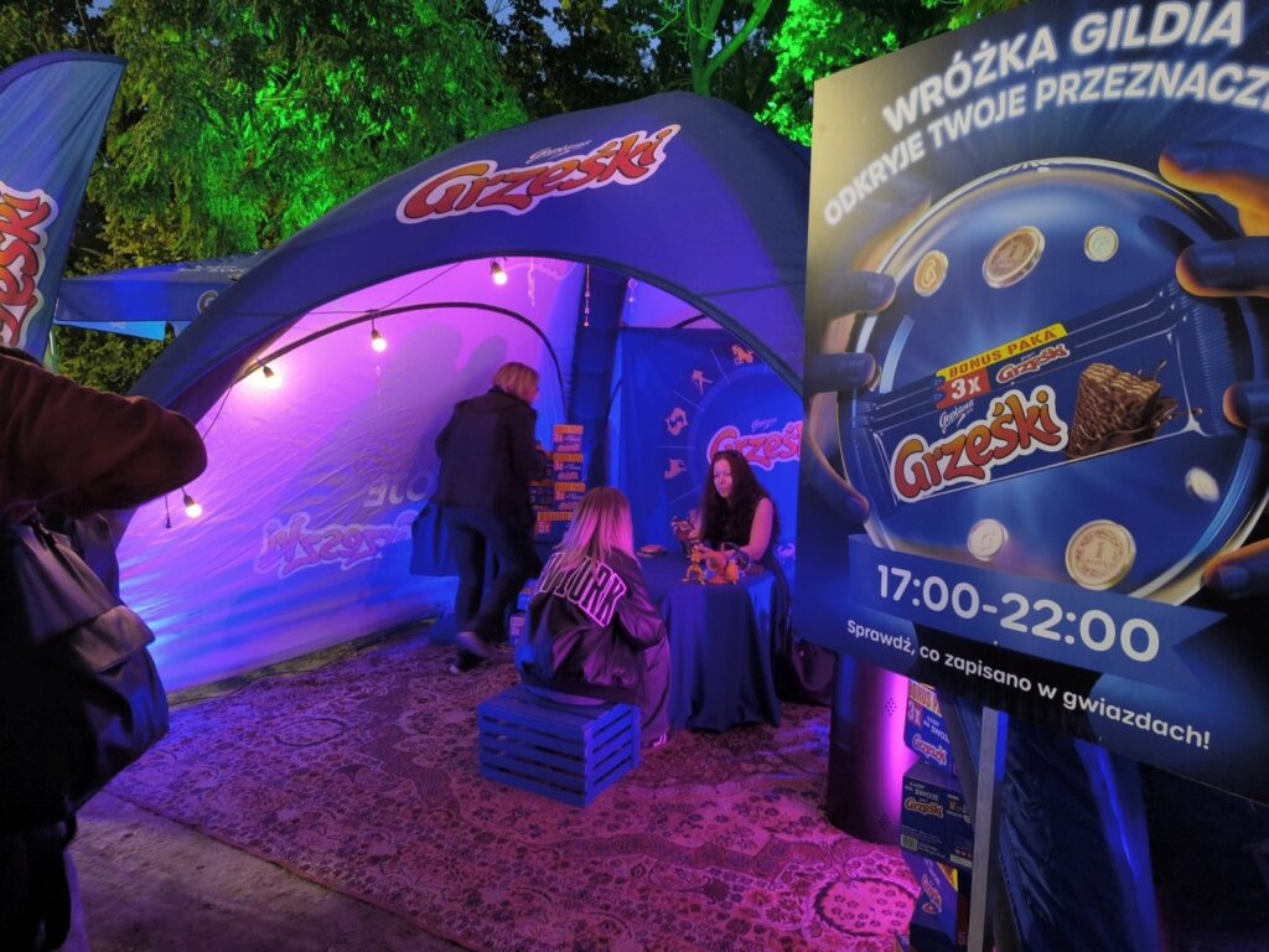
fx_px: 843
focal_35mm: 23
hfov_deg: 73.9
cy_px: 476
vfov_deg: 58.9
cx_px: 634
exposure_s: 1/33.3
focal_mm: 6.14
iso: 1000
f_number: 1.65
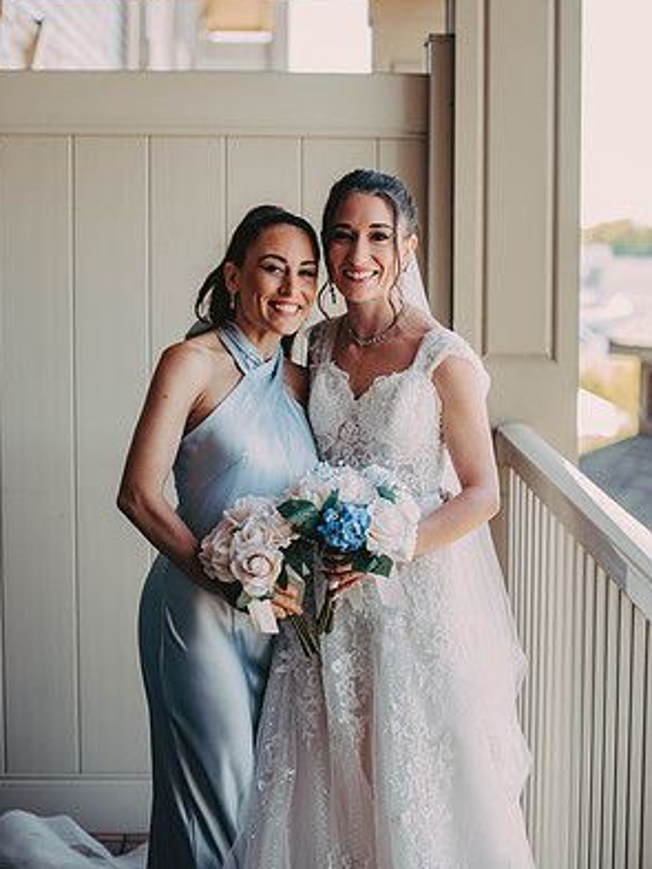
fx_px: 1933
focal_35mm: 77
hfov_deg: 19.1
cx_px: 325
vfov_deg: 25.3
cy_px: 383
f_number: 2.8
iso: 320
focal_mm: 70
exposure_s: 1/320
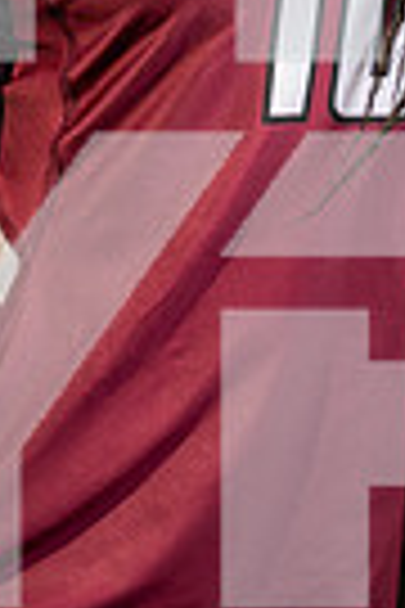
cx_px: 148
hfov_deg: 8.6
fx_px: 2683
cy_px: -173
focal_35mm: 159
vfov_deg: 12.5
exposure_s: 1/250
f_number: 10
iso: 100
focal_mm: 37
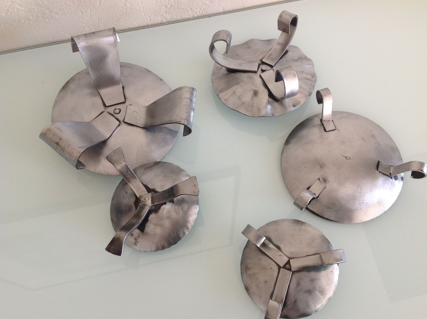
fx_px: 456
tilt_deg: -68.9
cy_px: 167
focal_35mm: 37
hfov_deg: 50.2
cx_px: 219
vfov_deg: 38.6
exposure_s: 1/60
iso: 64
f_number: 2.4
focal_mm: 4.28
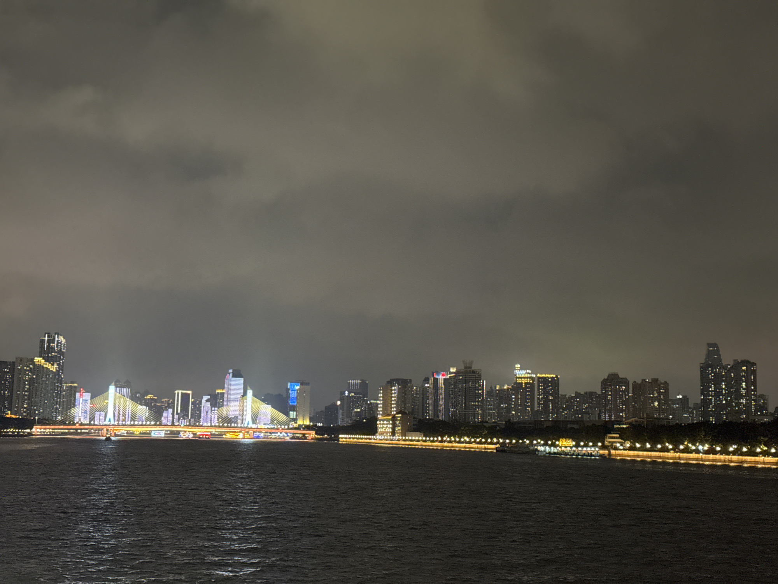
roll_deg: -0.8
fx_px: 1079
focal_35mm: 48
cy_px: 292
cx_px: 389
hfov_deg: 39.7
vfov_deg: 30.3
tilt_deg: +7.3
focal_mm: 6.76
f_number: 1.78
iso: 800
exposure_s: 1/26
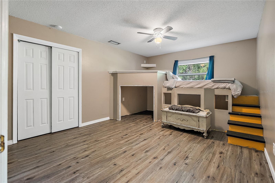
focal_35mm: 16
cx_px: 138
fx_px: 122
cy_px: 92
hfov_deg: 96.7
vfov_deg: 73.8
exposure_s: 1/13
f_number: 4
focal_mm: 16
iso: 1600
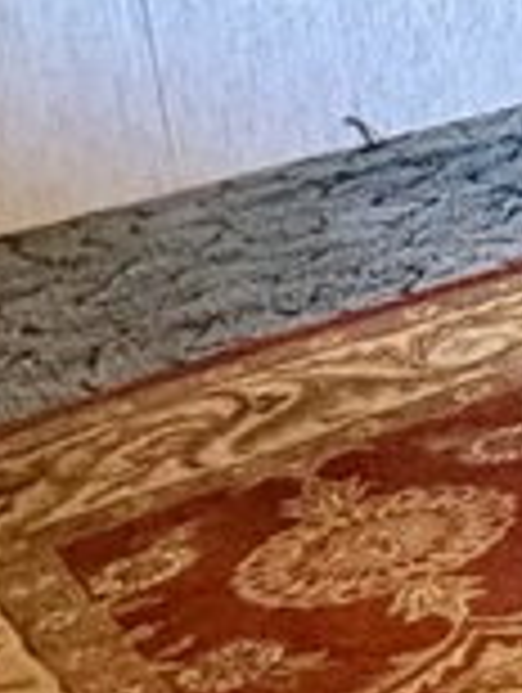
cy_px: -230
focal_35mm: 109
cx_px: 1922
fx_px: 2186
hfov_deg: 8.7
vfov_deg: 16.9
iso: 800
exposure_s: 1/60
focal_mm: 2.22
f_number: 2.2
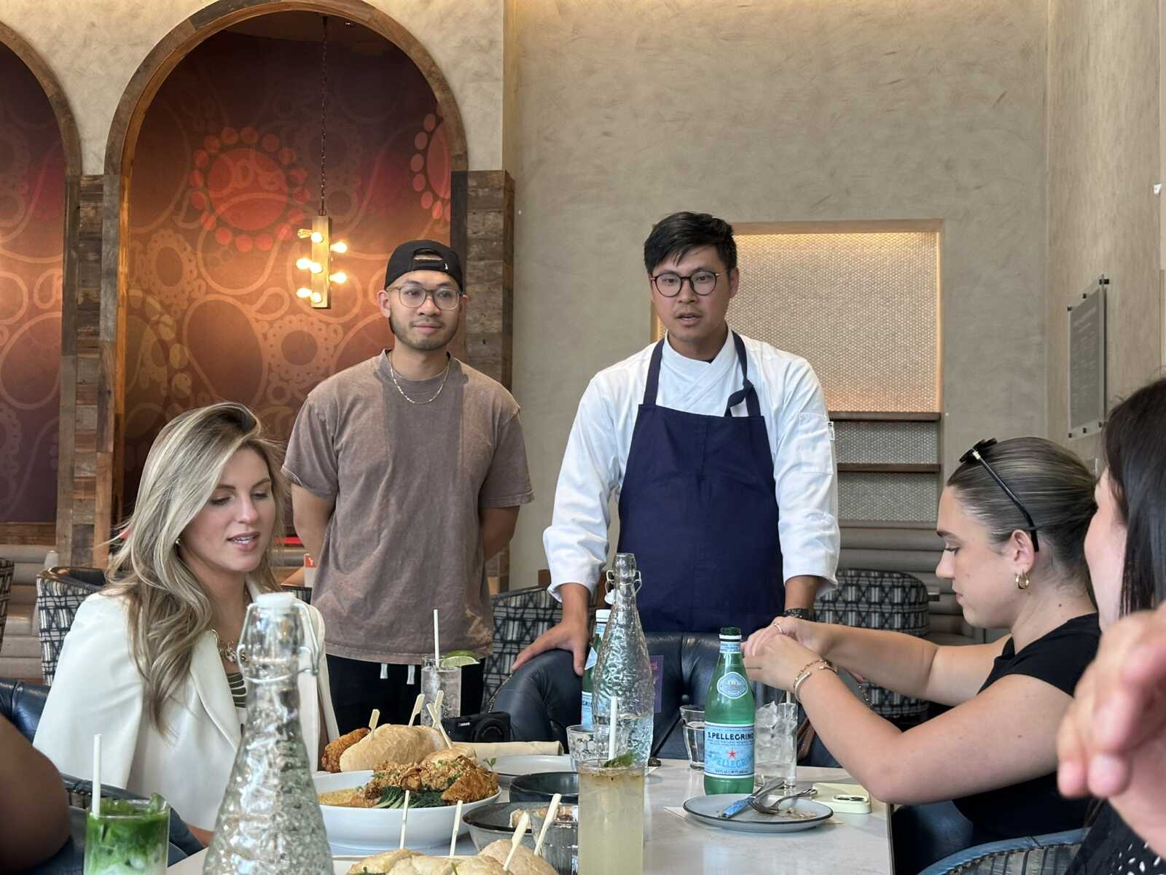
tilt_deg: +3.5
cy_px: 438
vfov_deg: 30.3
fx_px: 1617
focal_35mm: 48
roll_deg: -0.4
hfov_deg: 39.7
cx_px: 583
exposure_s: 1/40
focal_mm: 6.86
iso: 200
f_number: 1.78
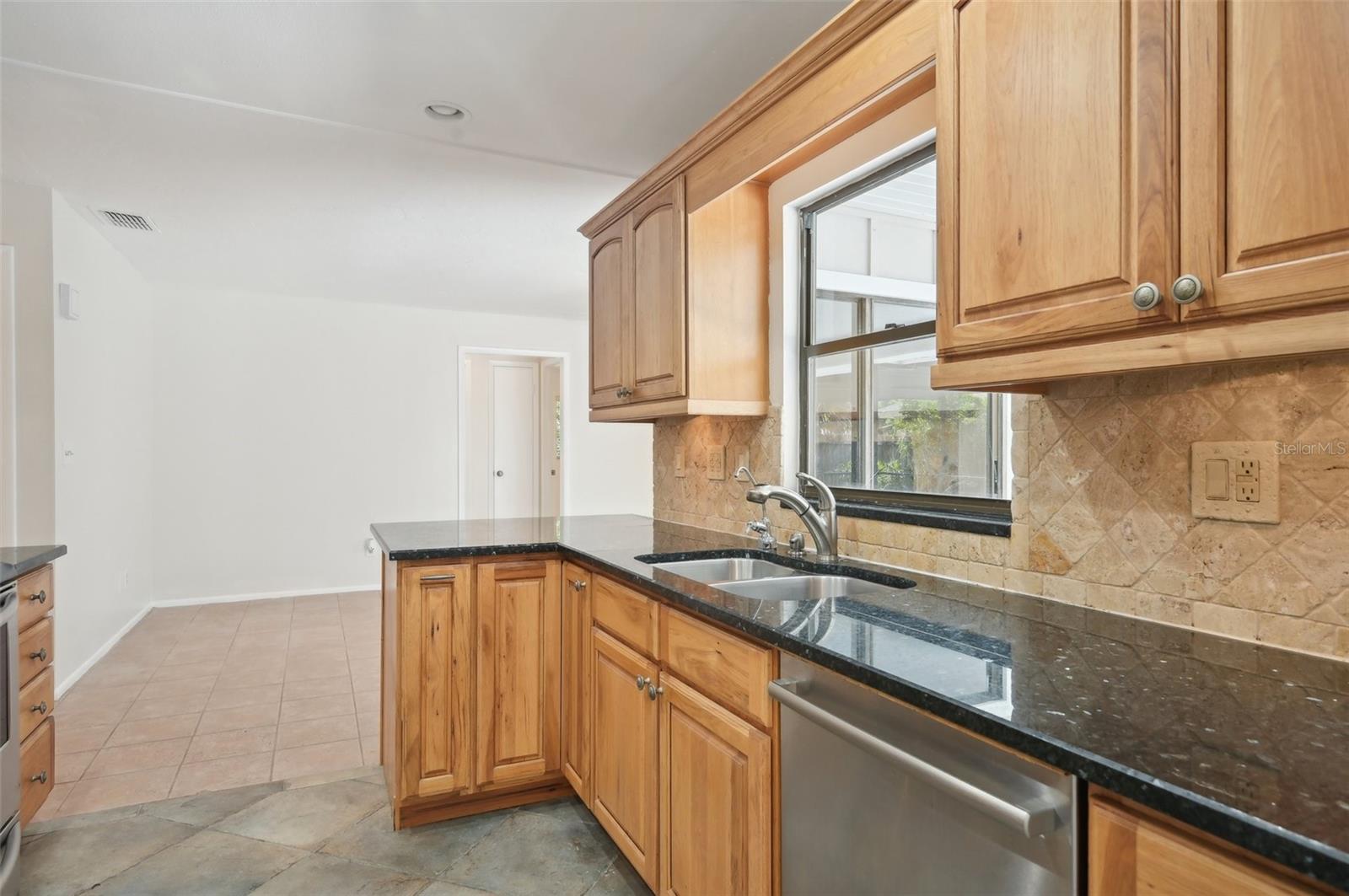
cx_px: 674
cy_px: 448
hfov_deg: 85.5
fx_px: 730
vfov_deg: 63.1
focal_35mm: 20
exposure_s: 1/13
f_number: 8
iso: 400
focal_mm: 19.5
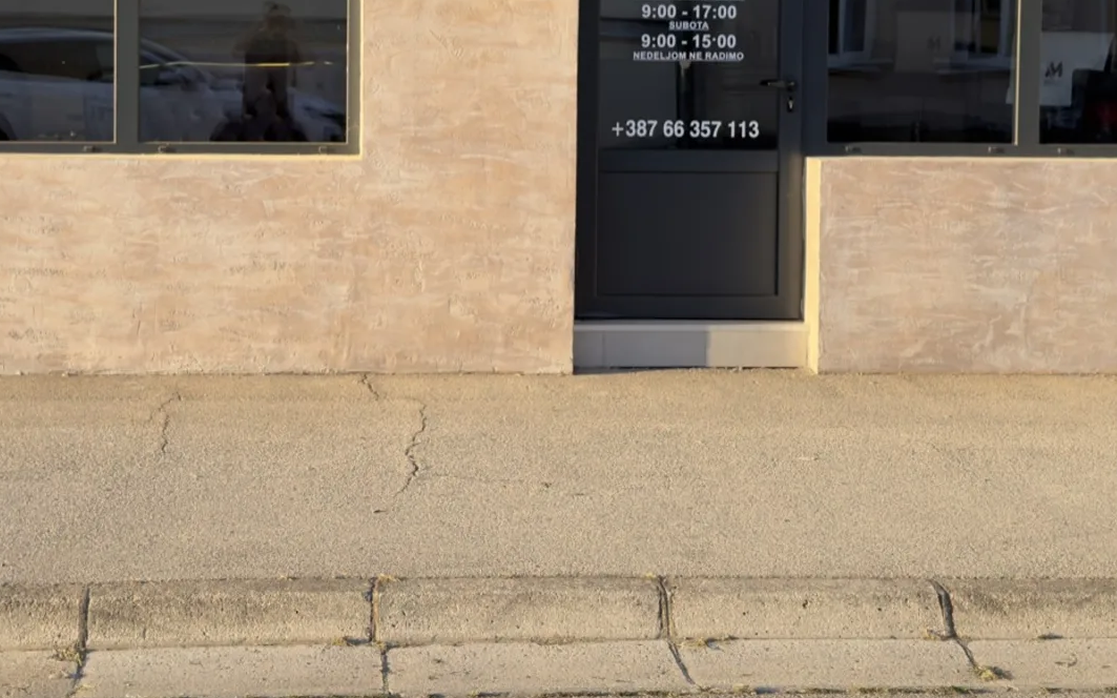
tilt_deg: -1.4
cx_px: 439
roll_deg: -0.5
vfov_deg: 19.1
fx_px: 2039
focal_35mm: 67
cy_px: 82
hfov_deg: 30.5
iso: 64
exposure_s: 1/1230
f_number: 1.78
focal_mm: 6.76
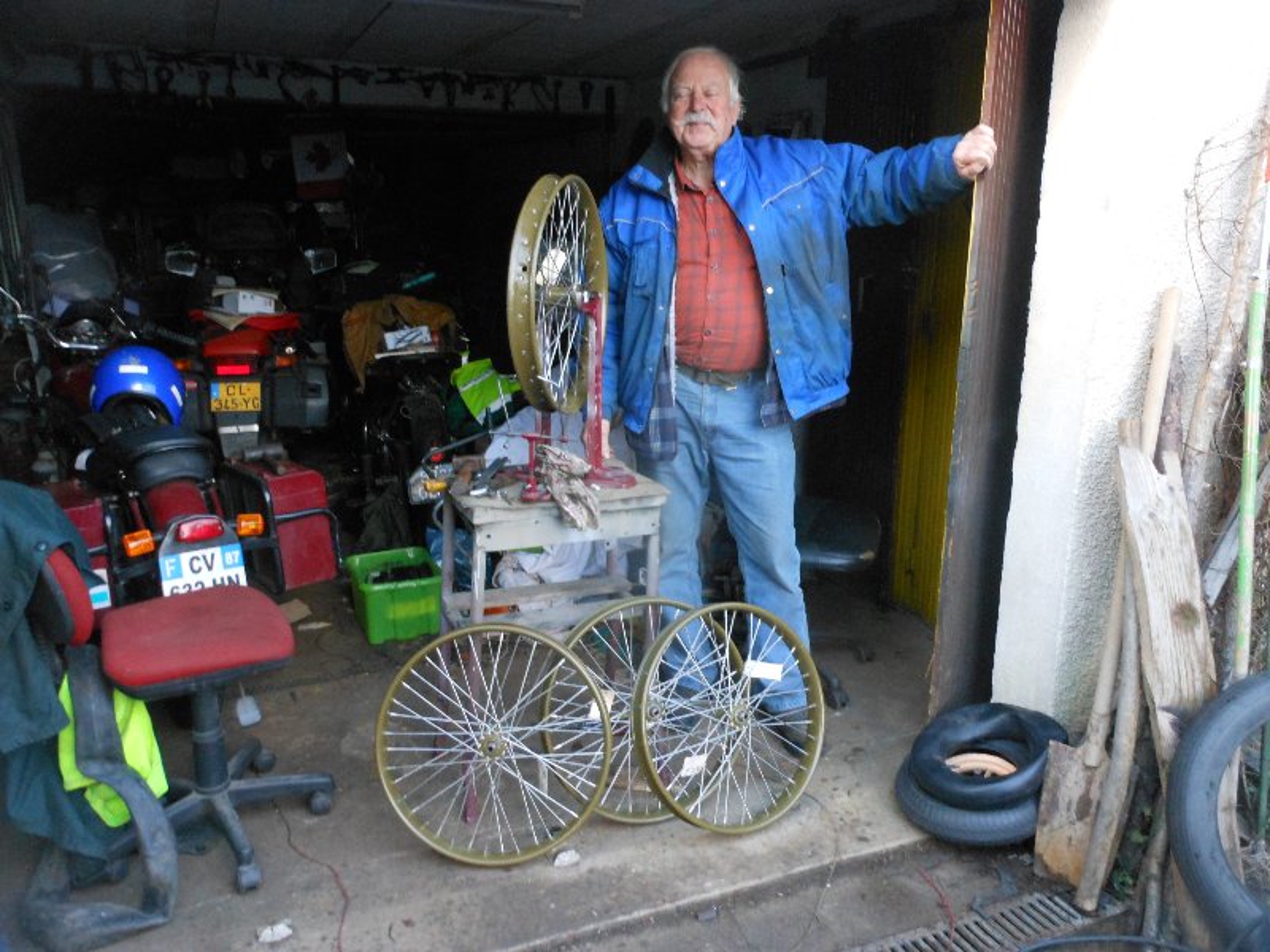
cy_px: 476
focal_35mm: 28
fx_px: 1027
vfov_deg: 49.7
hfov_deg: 63.4
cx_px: 635
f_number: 3.7
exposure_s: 1/60
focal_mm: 5
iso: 400
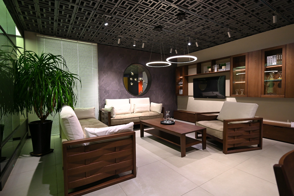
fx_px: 147
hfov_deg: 90.0
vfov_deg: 67.3
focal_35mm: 18
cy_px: 98
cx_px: 147
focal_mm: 18
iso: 1600
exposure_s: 1/320
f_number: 4
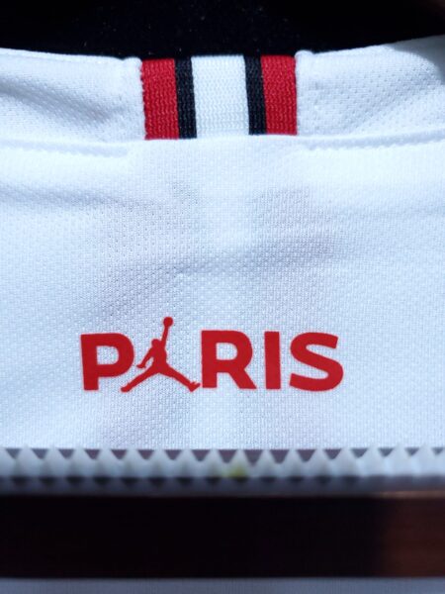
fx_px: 446
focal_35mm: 26
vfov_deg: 67.3
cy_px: 297
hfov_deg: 53.1
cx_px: 222
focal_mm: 4.3
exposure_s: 1/30
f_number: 1.5
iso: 200
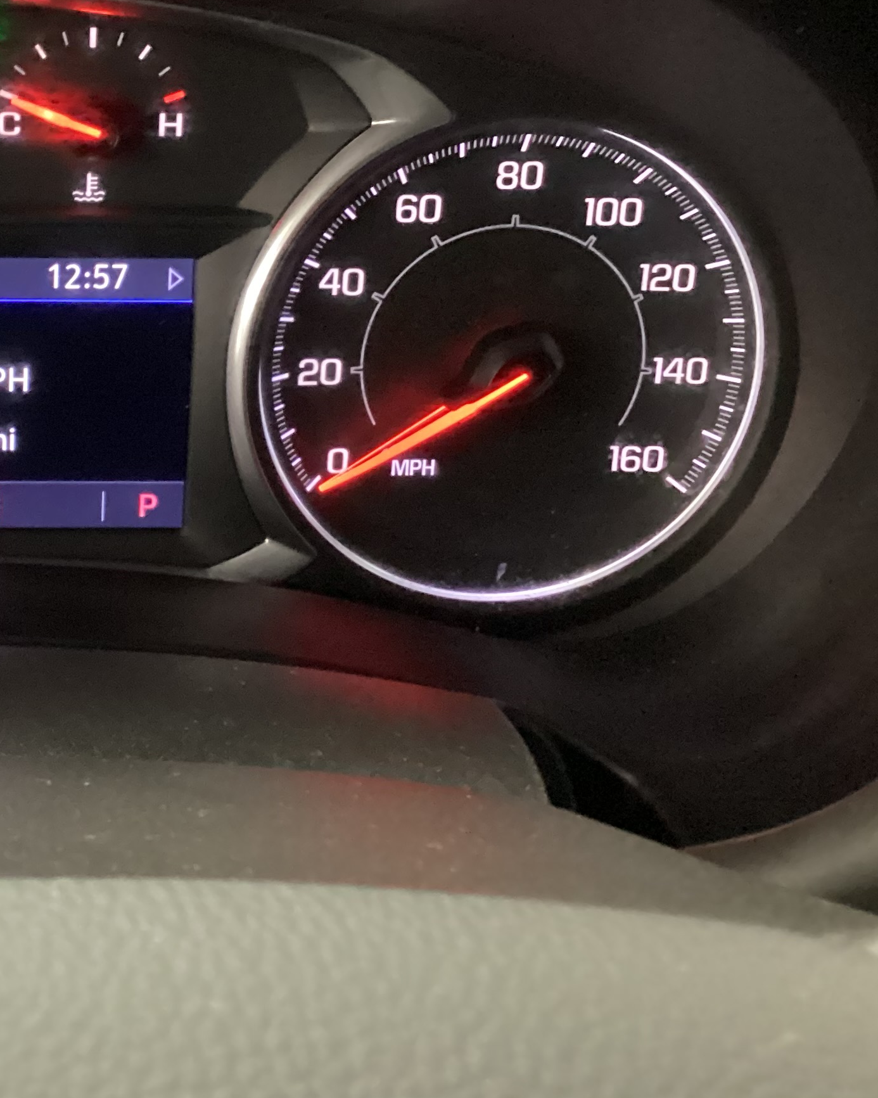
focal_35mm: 57
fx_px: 1852
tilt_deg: -29.1
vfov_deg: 32.8
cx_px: -35
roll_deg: -1.2
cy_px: 381
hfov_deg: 25.2
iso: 640
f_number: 2.4
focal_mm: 3.3
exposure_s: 1/15
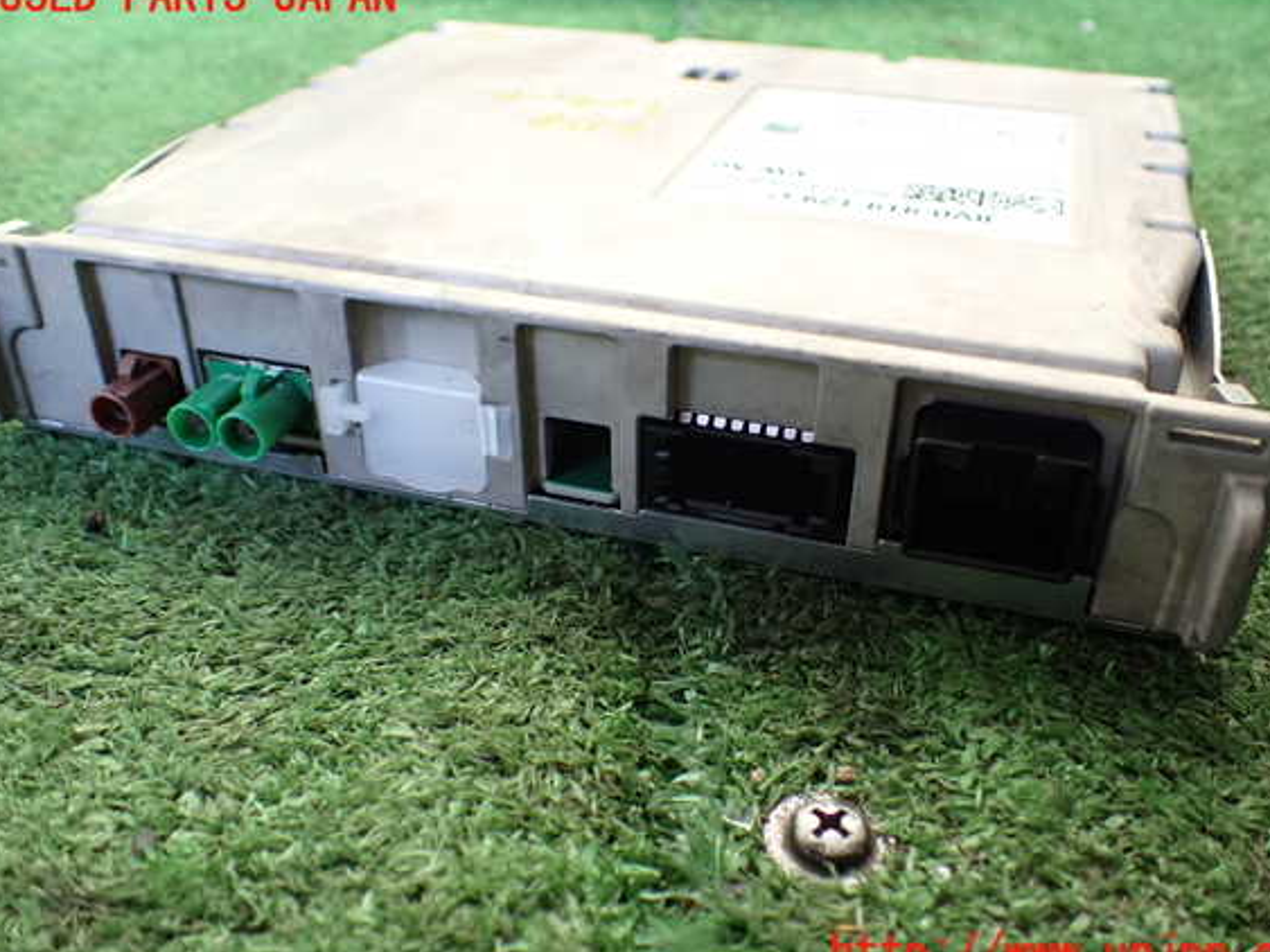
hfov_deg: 56.8
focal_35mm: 32
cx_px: 663
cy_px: 476
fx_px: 1174
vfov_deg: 44.1
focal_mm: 5.4
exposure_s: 1/125
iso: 200
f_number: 2.3
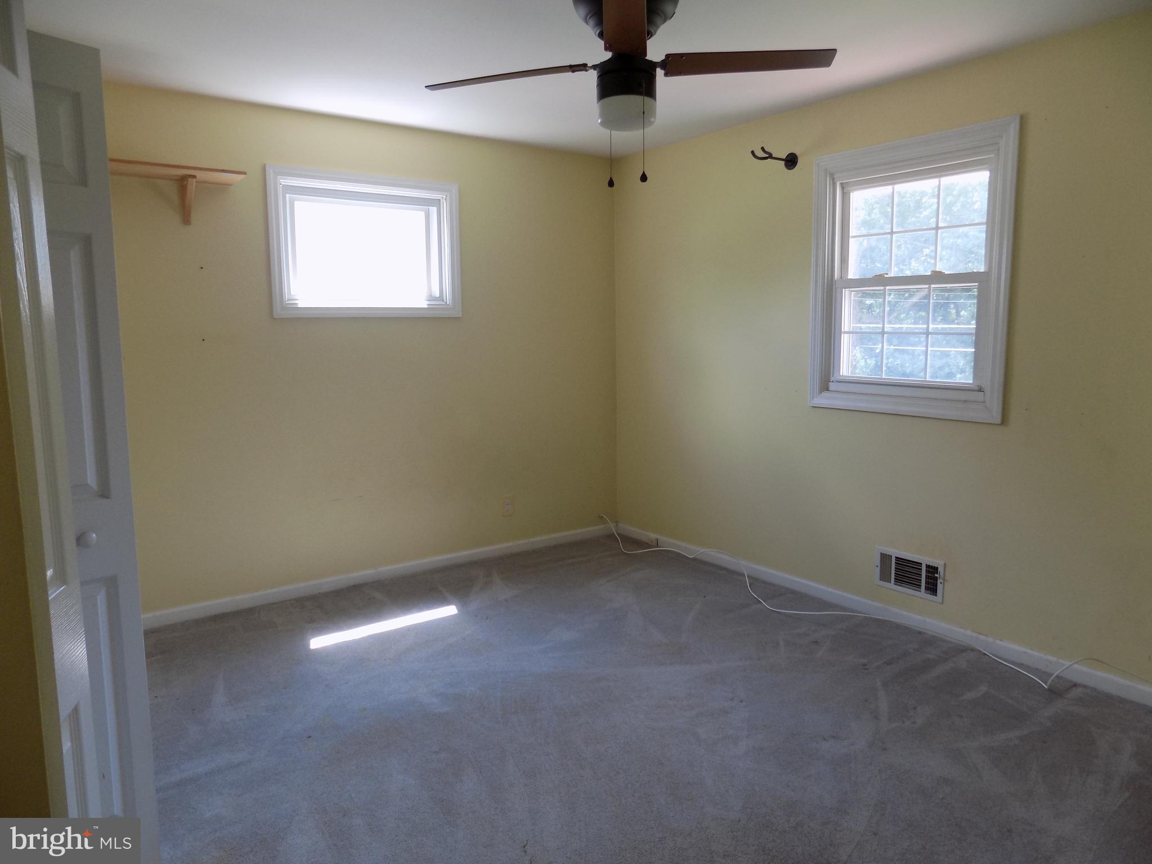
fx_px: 766
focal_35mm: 23
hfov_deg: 73.9
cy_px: 432
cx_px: 576
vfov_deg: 58.9
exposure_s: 1/40
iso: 80
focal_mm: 4
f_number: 3.1
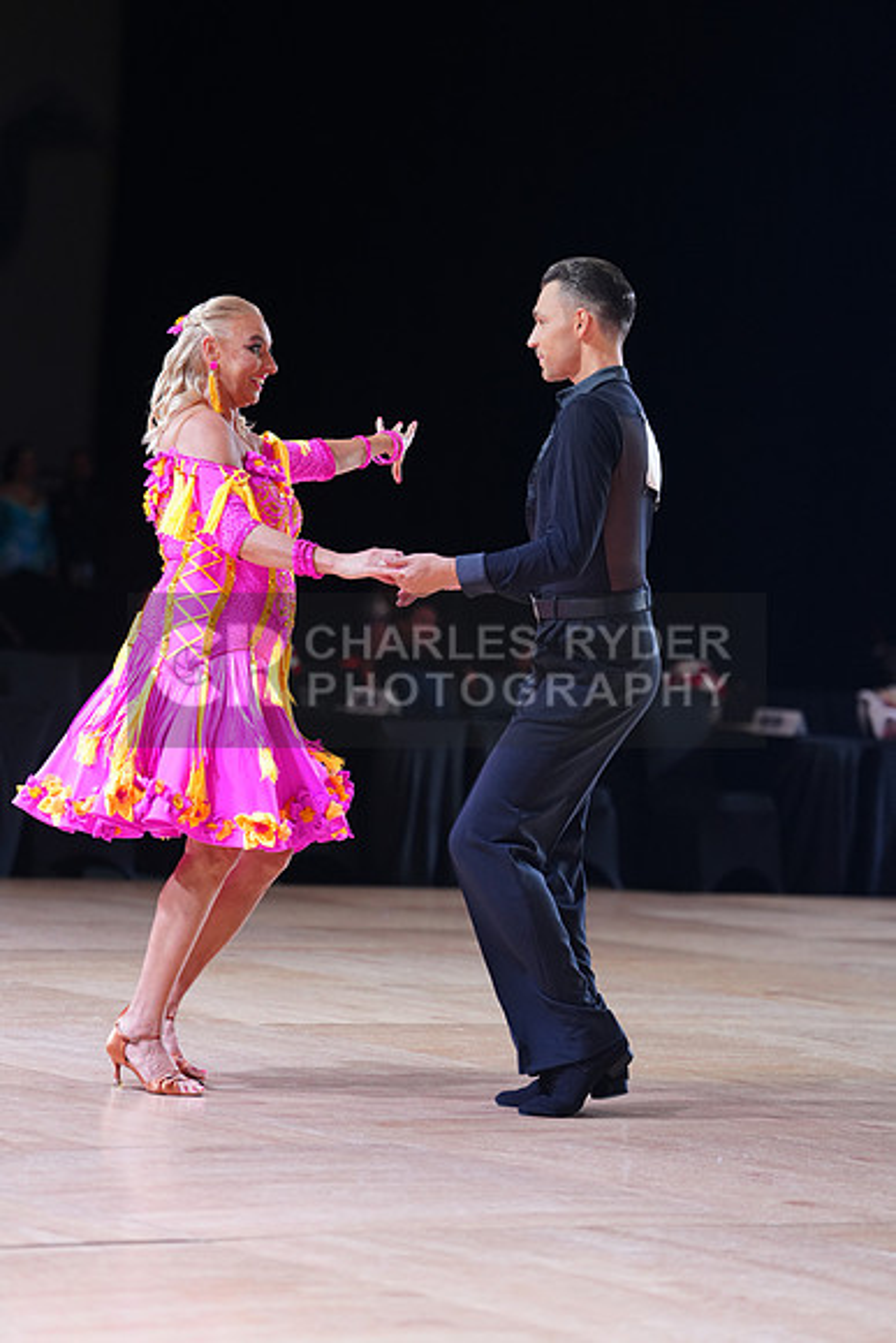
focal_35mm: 121
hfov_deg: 11.3
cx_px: 448
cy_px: 672
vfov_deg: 16.9
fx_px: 4514
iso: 1000
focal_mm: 121
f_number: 2.8
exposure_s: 1/400
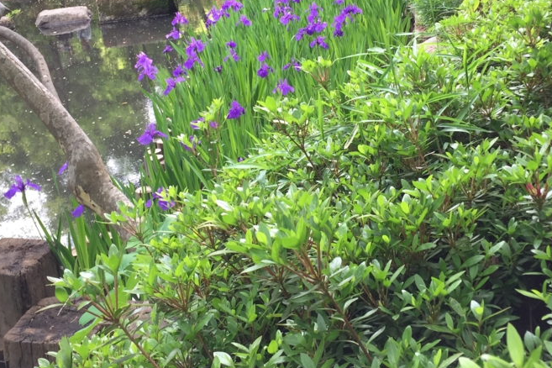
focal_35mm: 47
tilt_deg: -14.9
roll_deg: +6.2
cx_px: 271
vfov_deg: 28.3
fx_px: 721
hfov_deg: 41.9
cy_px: 95
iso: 50
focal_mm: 4.15
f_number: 2.2
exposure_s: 1/120
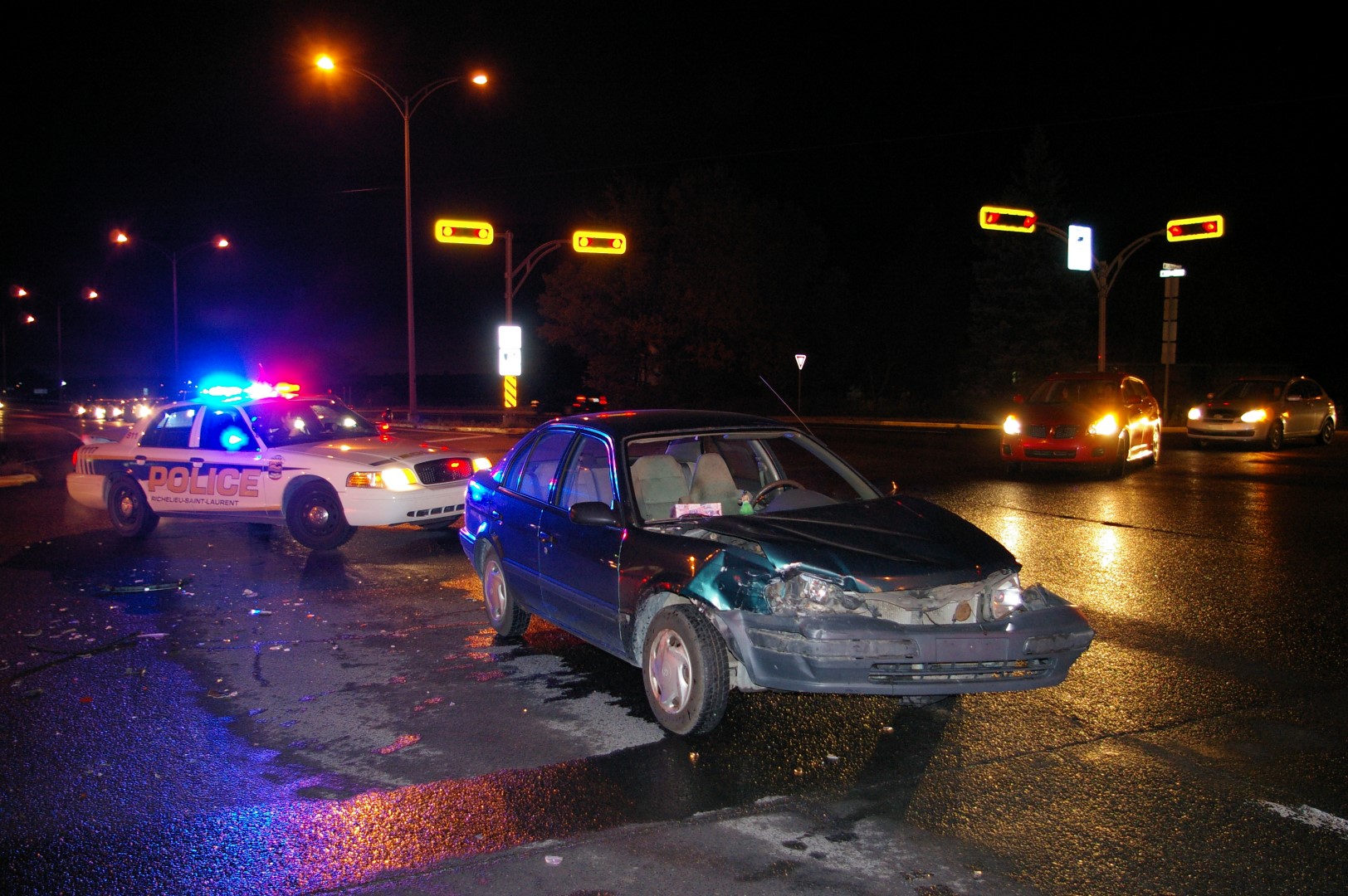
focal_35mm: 32
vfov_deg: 41.6
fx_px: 1179
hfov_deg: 59.5
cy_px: 448
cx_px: 674
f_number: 4
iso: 800
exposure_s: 1/20
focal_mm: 21
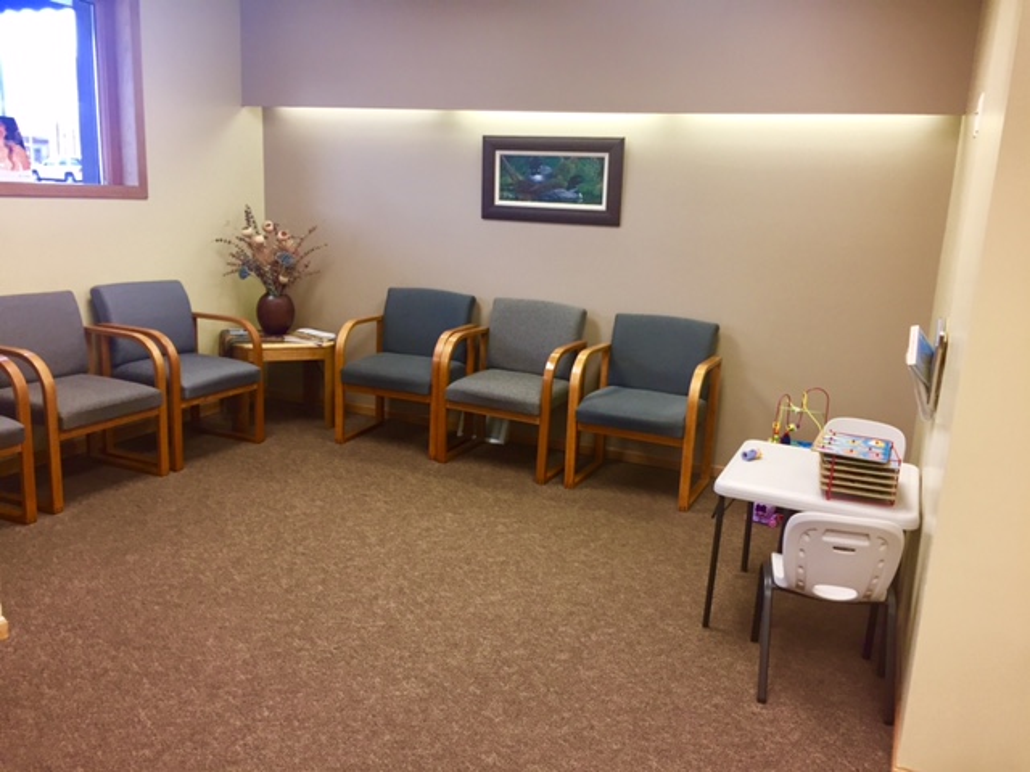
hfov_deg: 61.7
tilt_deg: -12.8
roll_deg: -3.9
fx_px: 863
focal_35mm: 29
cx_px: 515
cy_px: 386
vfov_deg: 48.2
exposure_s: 1/30
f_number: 2.2
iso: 40
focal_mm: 4.15
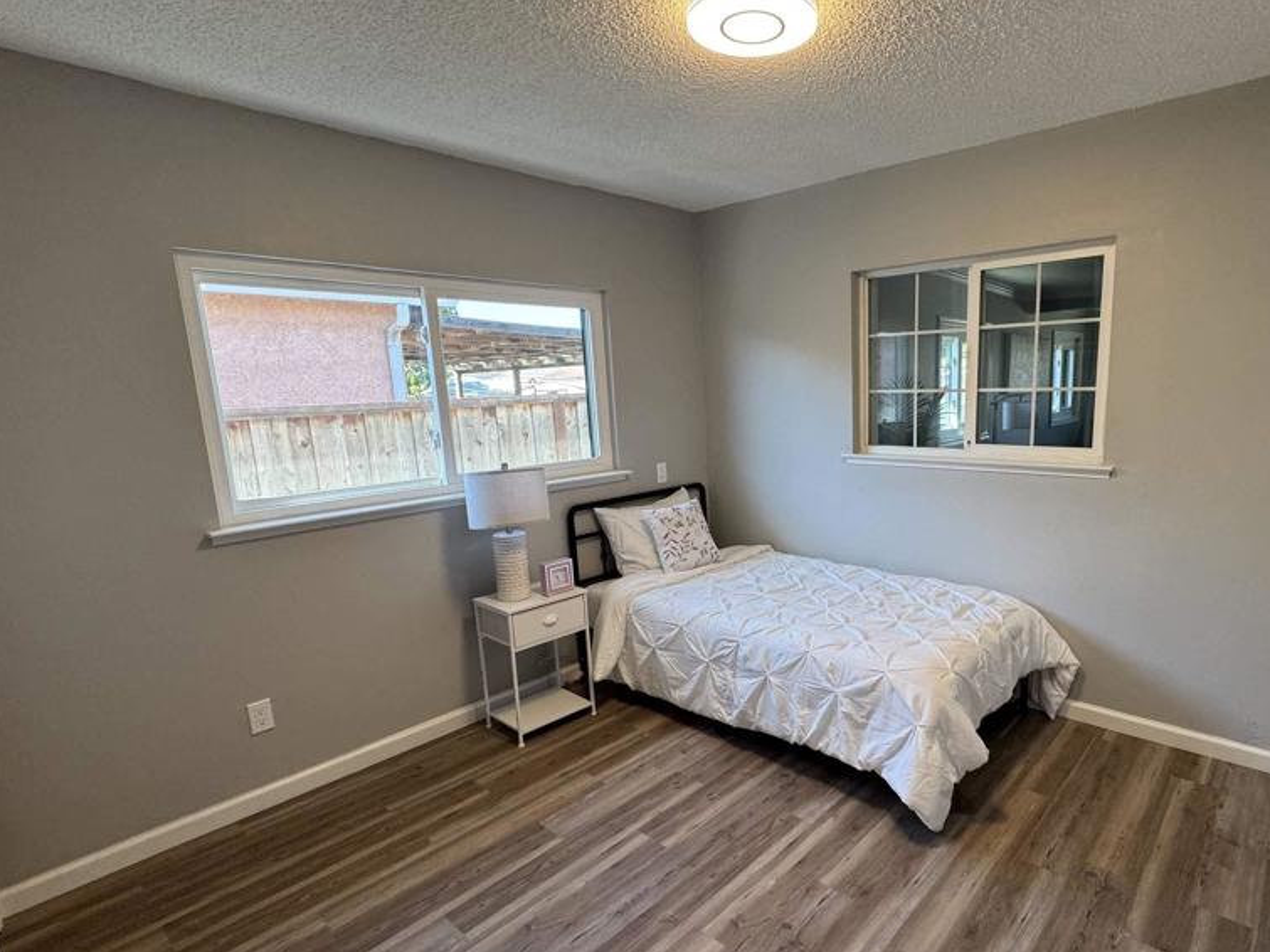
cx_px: 774
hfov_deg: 83.4
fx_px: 697
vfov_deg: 68.6
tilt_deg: -10.9
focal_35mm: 19
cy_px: 510
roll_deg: +1.6
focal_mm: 2.22
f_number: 2.2
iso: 160
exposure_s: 1/120
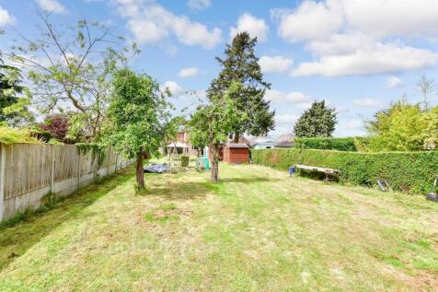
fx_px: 195
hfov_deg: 96.8
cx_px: 219
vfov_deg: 73.7
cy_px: 146
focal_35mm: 16
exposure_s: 1/400
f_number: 8
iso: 320
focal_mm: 11
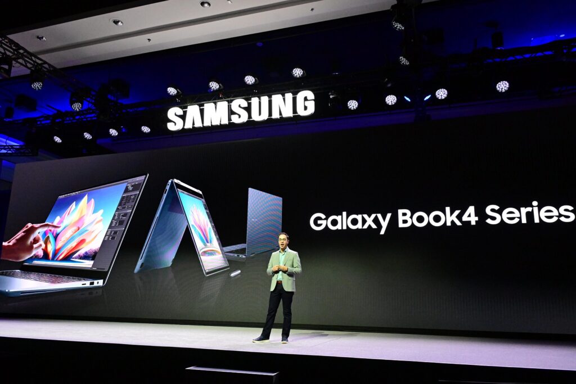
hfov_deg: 63.7
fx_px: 464
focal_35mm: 29
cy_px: 192
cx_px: 288
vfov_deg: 45.0
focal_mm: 29
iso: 6400
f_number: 6.7
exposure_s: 1/90
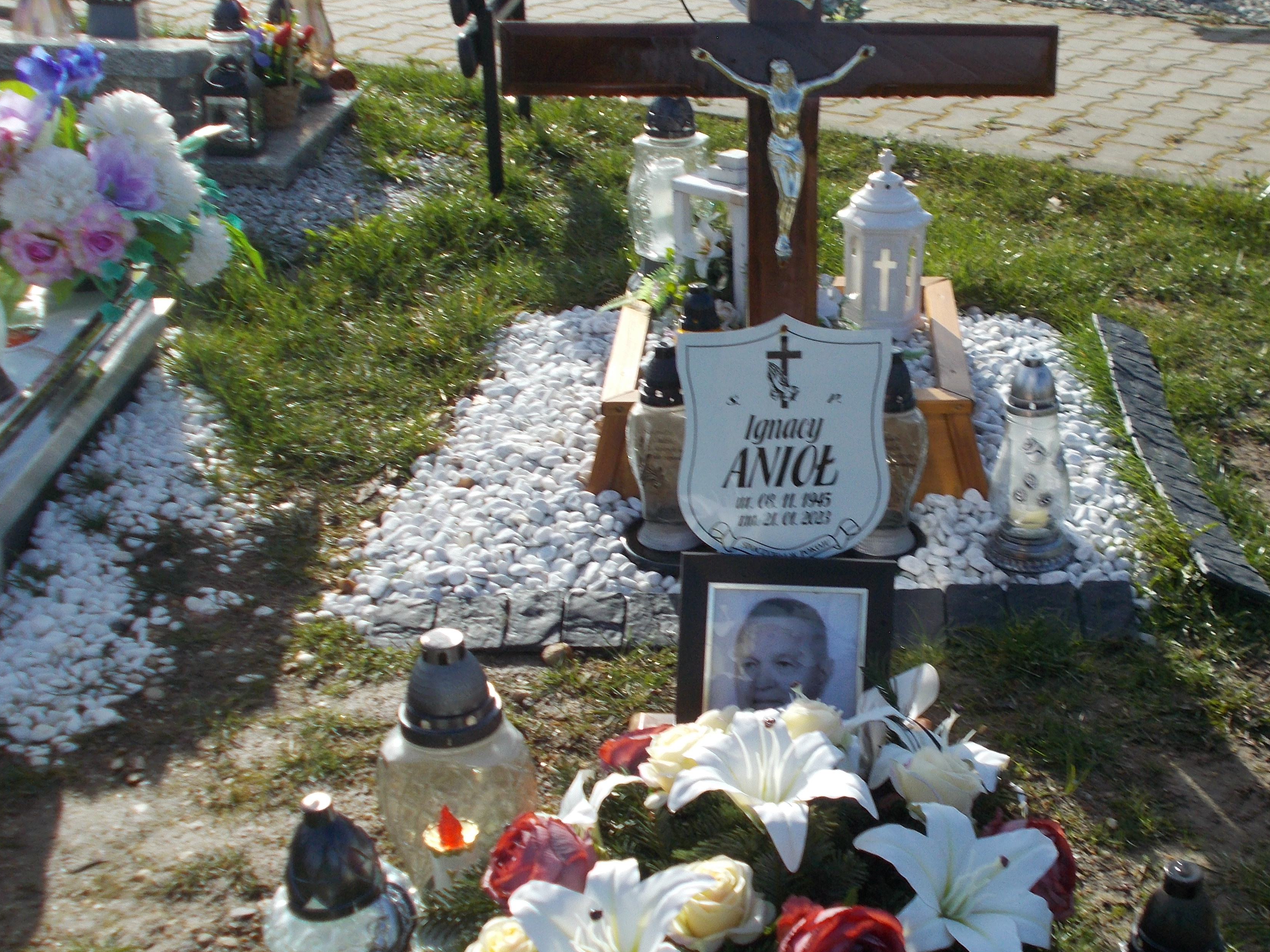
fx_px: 1981
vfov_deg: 27.0
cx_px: 796
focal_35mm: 54
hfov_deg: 35.3
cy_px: 456
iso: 80
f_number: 9.8
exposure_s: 1/125
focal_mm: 6.9
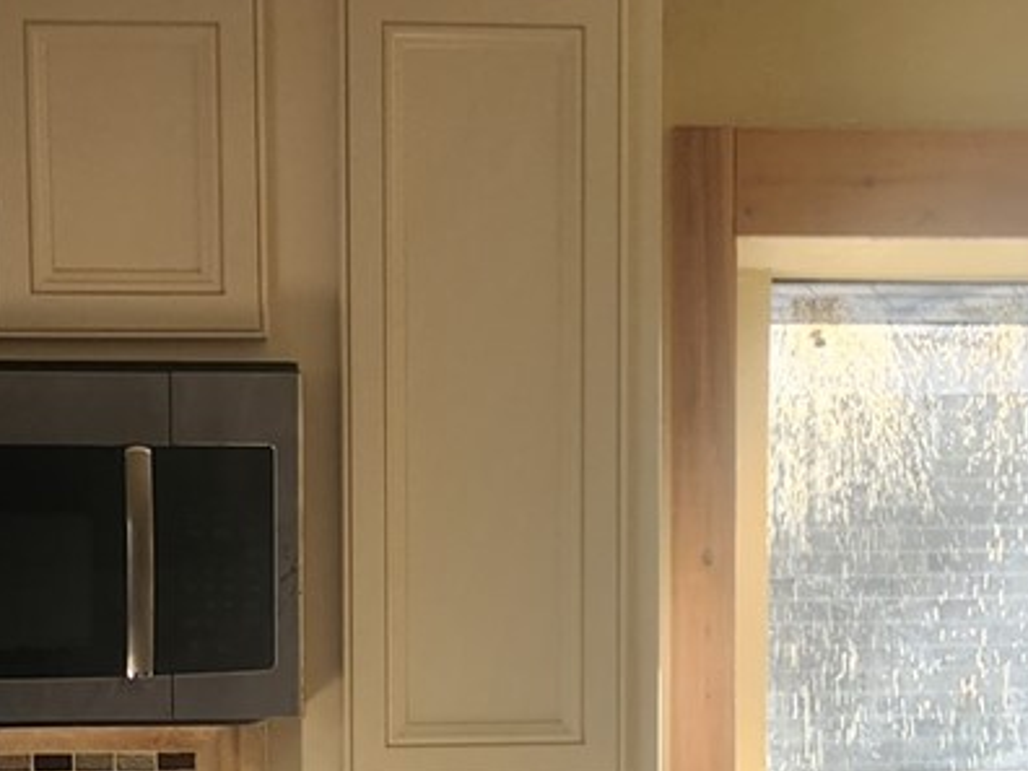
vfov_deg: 12.2
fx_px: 3534
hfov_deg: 16.5
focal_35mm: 119
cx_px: 447
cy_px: 906
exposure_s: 1/180
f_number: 1.8
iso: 64
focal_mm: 5.4
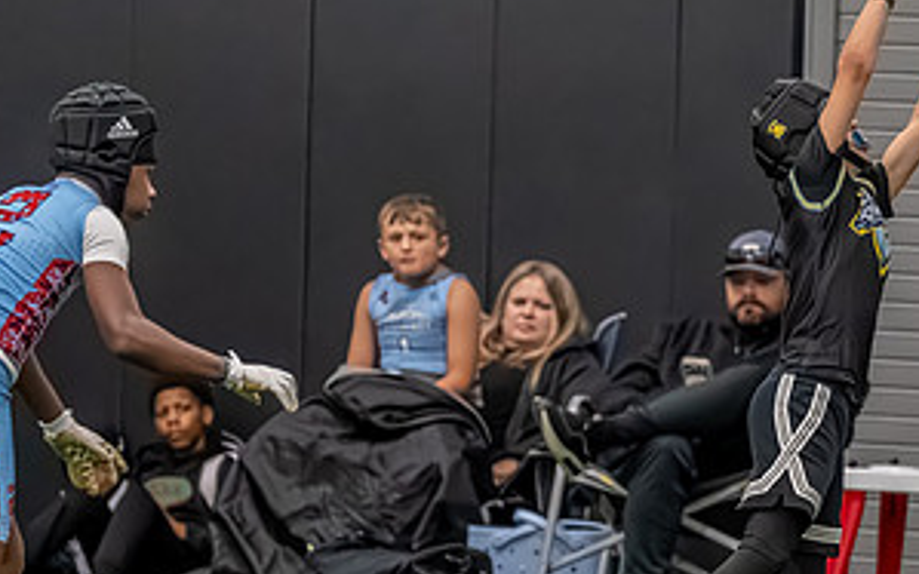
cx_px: 845
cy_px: 345
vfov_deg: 2.4
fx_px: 13953
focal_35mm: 557
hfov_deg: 3.8
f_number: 2.8
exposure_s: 1/1000
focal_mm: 160
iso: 6400
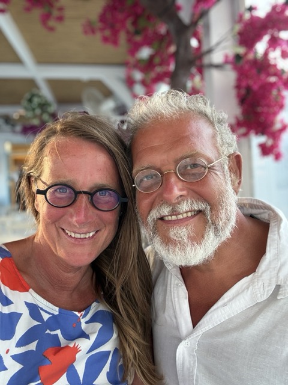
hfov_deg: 46.8
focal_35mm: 30
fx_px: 333
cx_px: 144
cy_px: 192
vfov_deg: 60.0
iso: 80
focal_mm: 2.69
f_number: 1.9
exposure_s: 1/122
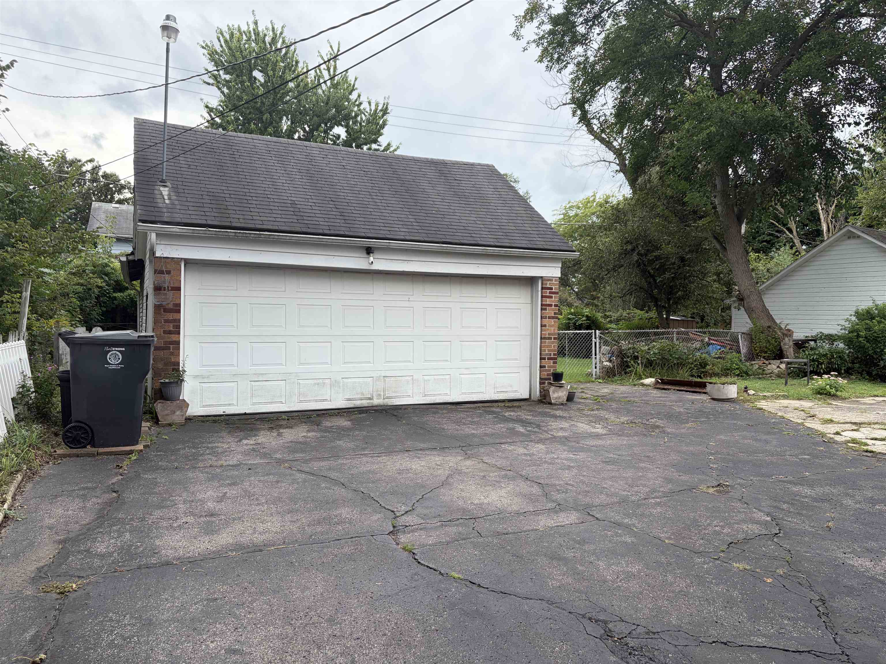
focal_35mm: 26
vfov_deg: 53.1
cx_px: 443
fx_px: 665
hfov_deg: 67.3
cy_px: 332
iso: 64
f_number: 1.6
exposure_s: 1/1287
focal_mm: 5.96
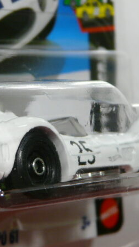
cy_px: 124
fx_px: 1153
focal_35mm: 176
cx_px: 37
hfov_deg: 6.9
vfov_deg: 12.2
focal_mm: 12.3
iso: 100
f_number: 3.2
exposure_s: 1/50
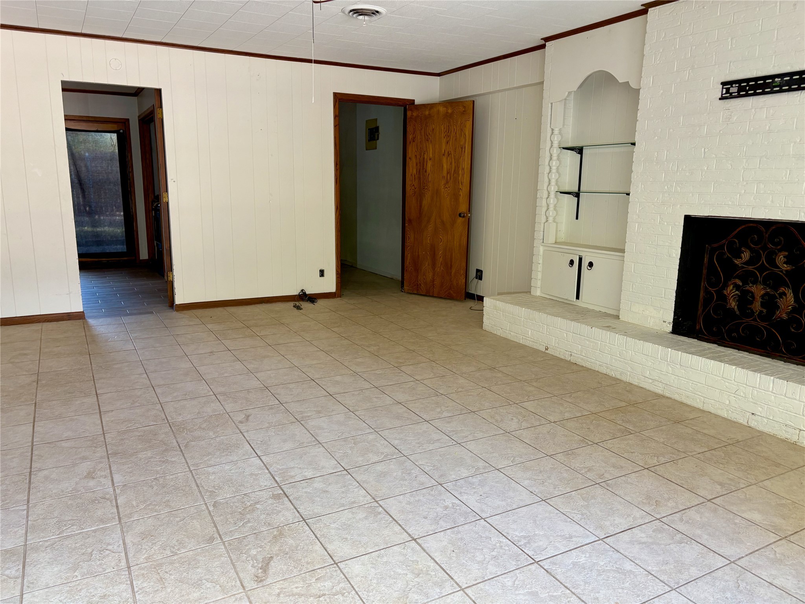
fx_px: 605
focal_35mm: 26
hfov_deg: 67.3
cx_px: 402
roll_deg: -1.1
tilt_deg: -12.2
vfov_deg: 53.1
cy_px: 302
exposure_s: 1/75
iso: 125
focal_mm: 5.96
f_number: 1.6
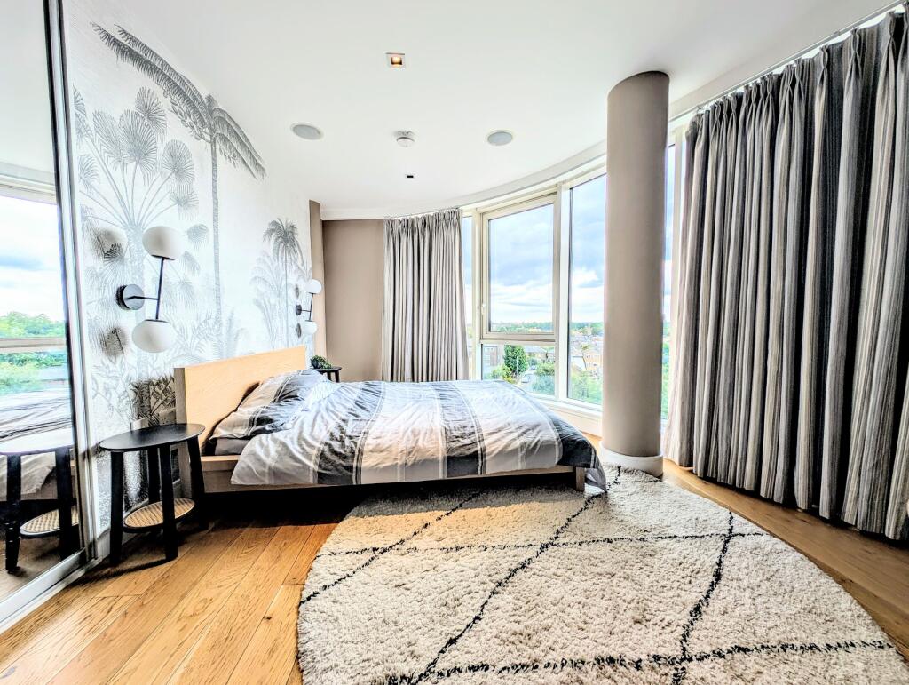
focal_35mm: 12
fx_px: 316
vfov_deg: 94.6
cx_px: 454
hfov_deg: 110.5
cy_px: 342
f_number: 1.95
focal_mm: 2.23
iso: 37
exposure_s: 1/374
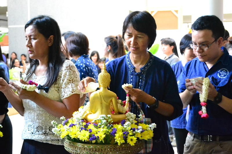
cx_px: 116
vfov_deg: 20.6
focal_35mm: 66
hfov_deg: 30.5
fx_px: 425
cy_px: 77
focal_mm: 44
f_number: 5.3
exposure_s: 1/60
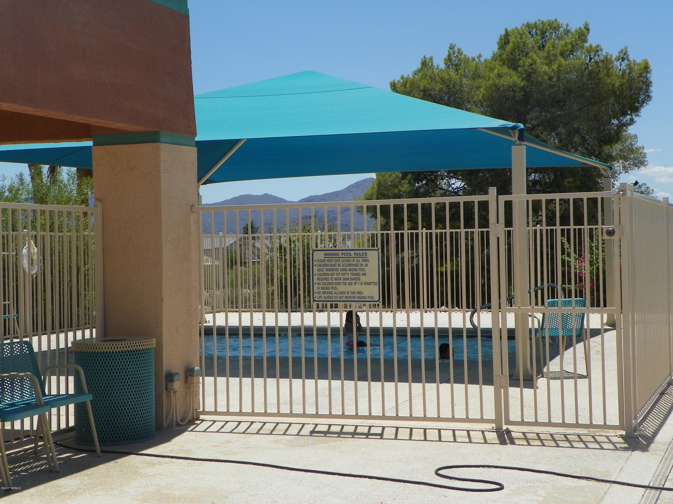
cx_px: 336
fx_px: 1167
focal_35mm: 60
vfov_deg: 24.4
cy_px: 252
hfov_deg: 32.2
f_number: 5.6
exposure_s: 1/500
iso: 64
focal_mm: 10.7
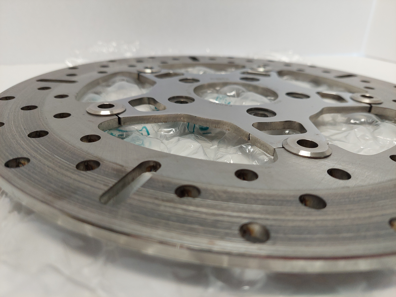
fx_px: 275
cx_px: 198
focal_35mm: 24
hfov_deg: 71.6
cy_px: 148
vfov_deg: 56.8
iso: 200
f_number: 1.8
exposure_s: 1/120
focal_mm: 5.23
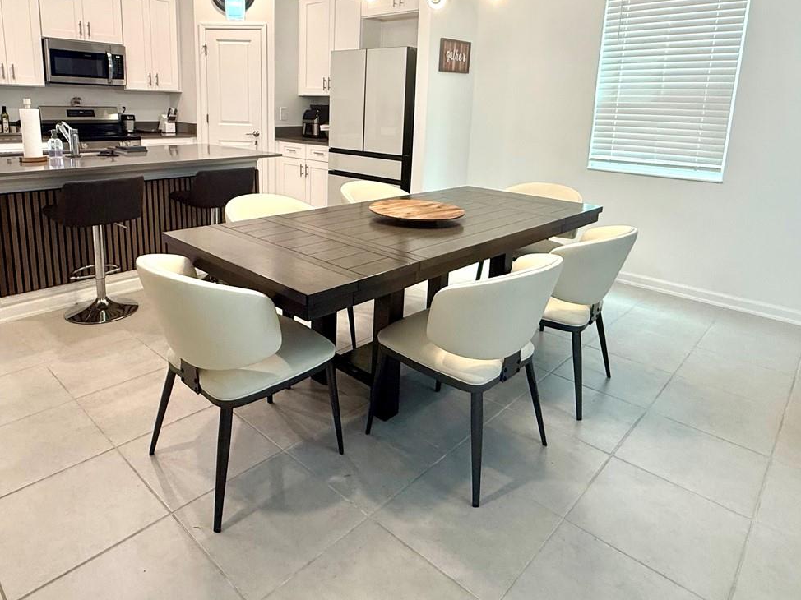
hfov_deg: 73.8
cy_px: 199
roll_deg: -1.3
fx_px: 532
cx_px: 368
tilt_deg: -9.9
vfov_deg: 57.5
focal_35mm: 23
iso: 200
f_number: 2.2
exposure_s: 1/120
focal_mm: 2.22
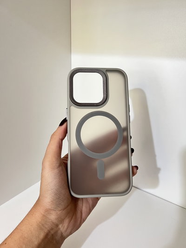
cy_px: 124
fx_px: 186
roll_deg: -0.2
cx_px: 93
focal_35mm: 26
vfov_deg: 67.3
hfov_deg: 53.1
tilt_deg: -21.5
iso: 200
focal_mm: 5.7
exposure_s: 1/50
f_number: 1.5
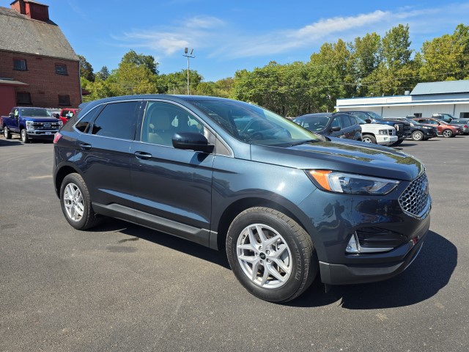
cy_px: 176
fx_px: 312
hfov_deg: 73.9
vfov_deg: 58.9
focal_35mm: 23
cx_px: 234
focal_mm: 6.3
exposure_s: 1/519
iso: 12
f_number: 1.7
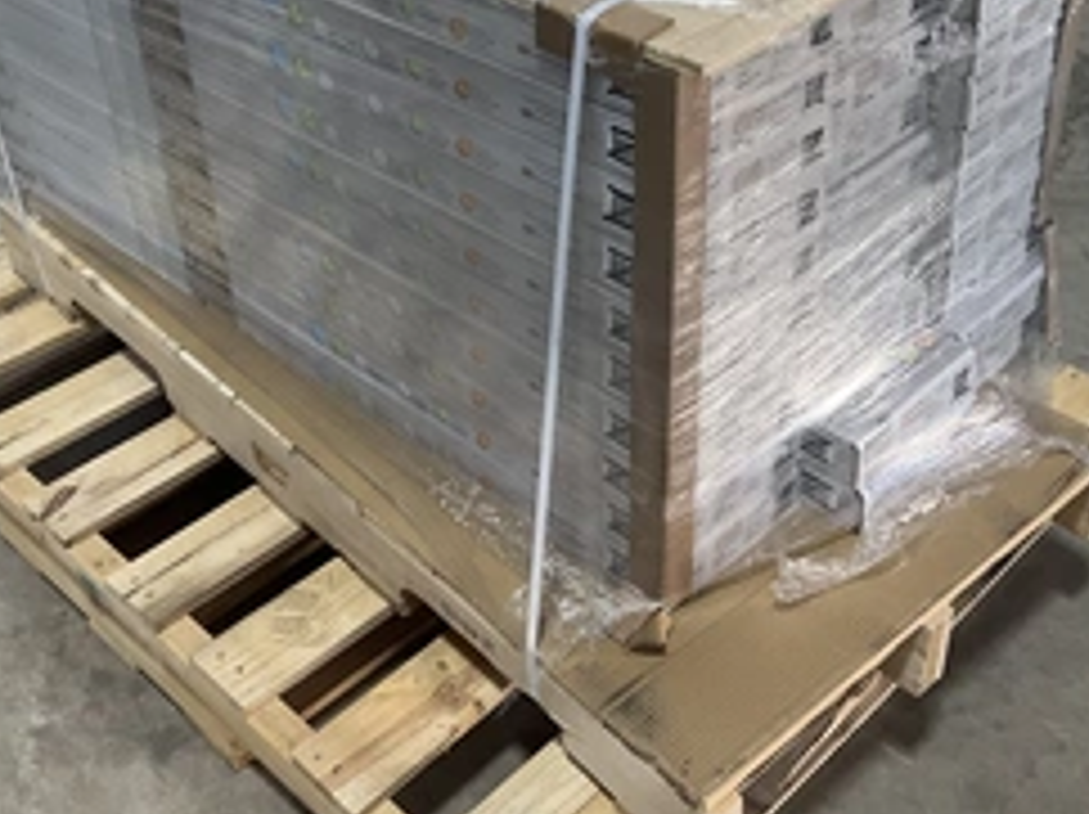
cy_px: 229
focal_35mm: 48
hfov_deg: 39.7
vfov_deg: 29.8
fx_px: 1509
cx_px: 504
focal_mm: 3
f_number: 1.8
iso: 50
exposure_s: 1/60
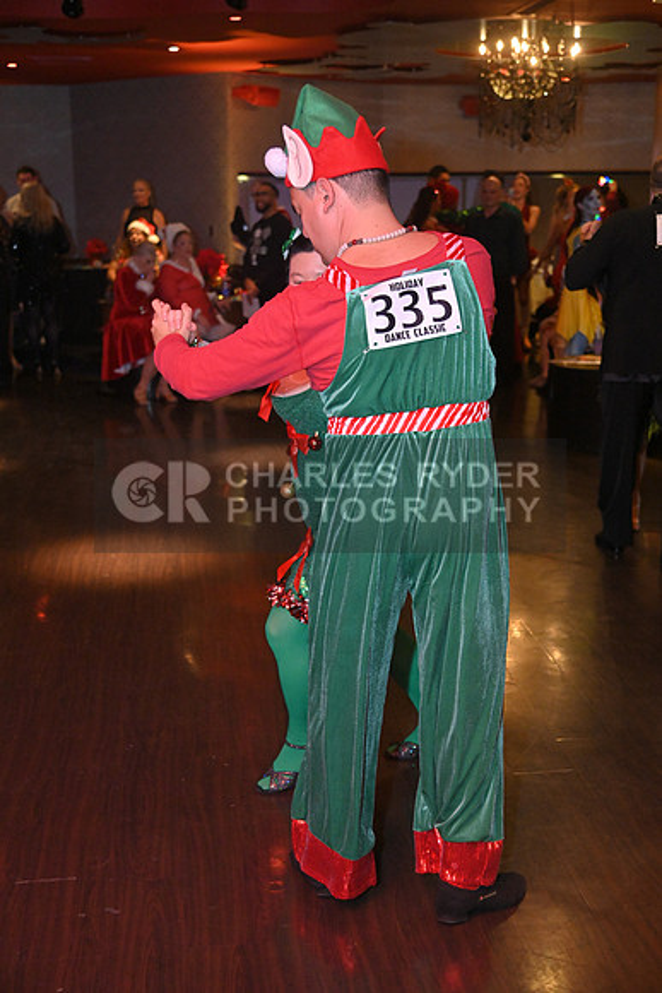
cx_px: 331
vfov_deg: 44.5
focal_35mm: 44
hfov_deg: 30.5
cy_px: 496
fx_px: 1213
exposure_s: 1/100
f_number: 4
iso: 4000
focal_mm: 44
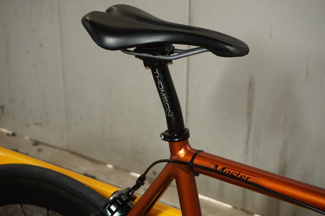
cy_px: 108
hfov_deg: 28.7
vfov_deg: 19.3
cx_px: 162
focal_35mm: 70
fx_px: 636
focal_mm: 47
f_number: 5.6
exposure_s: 1/30
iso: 2500
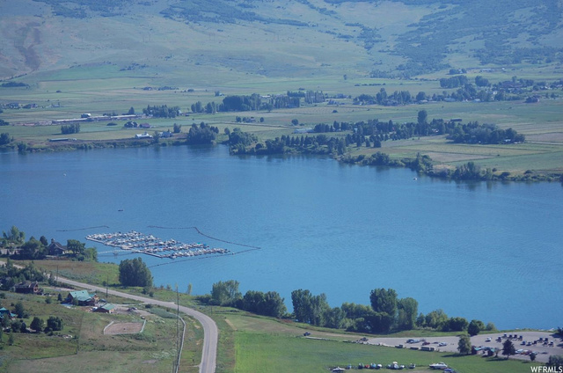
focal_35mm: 123
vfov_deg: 11.1
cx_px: 282
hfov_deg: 16.7
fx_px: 1920
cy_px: 186
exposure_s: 1/640
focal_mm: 82
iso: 200
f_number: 6.3
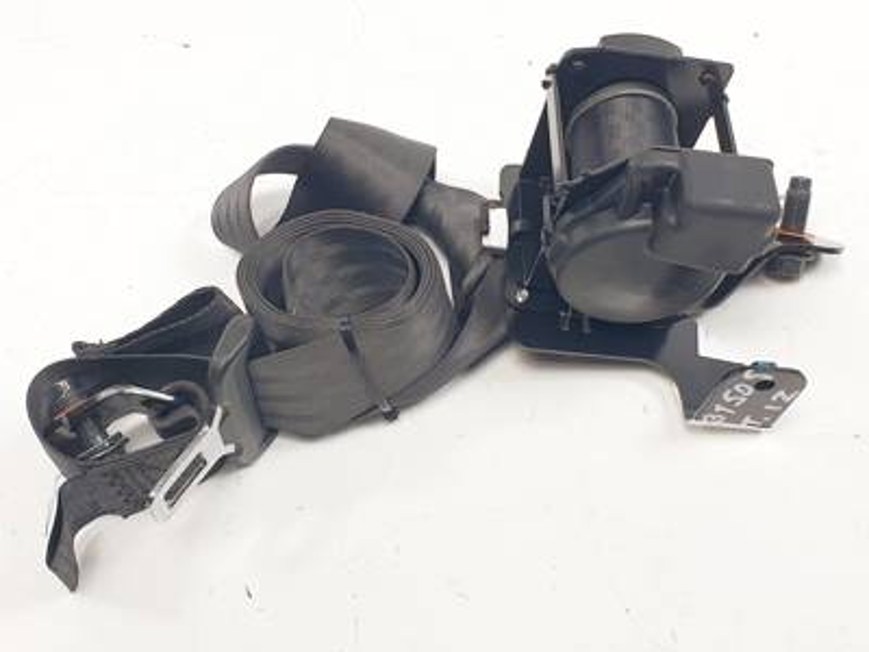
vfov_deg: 53.1
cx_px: 434
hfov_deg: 67.3
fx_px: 653
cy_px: 326
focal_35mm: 26
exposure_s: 1/241
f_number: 2.4
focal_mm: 4.3
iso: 50
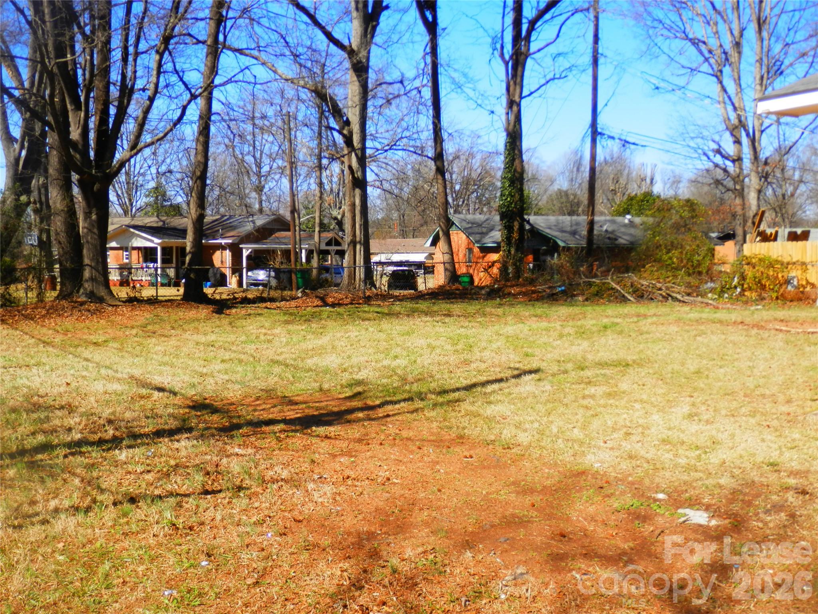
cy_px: 307
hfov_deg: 50.1
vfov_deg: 38.7
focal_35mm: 37
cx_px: 409
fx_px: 874
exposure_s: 1/500
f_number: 3.6
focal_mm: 6.6
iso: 80
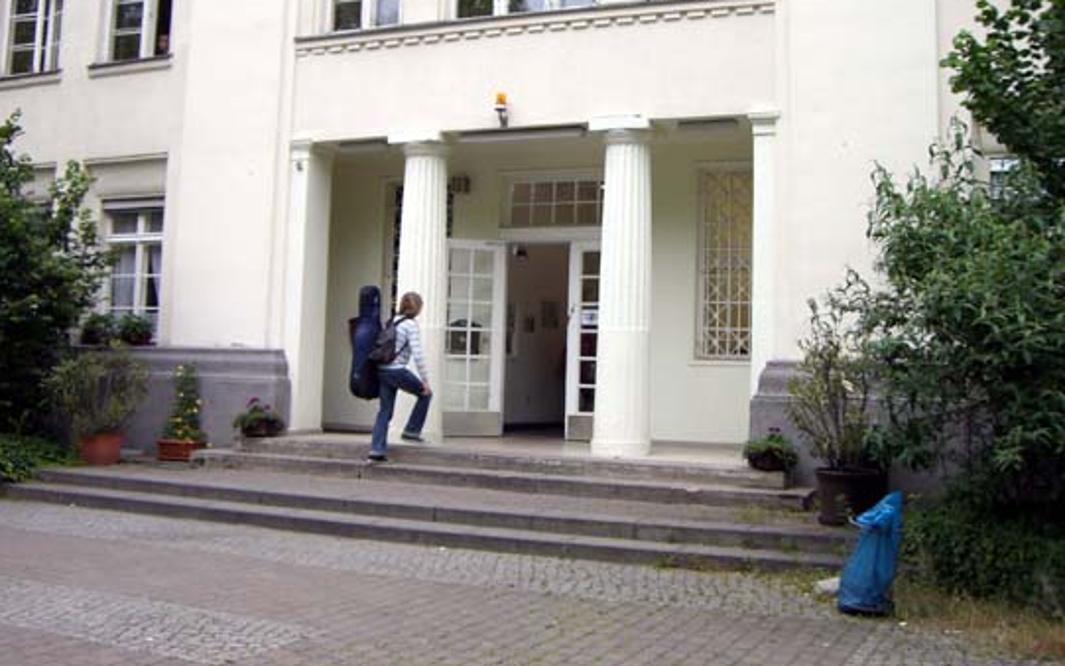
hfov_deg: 48.2
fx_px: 1190
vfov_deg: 31.2
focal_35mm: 41
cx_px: 535
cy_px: 267
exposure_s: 1/125
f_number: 2.7
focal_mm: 6.2
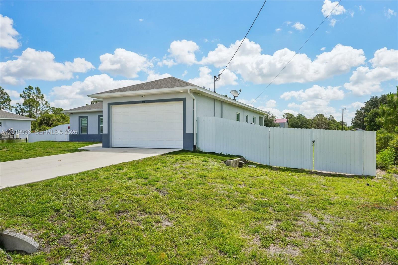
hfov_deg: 72.6
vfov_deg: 52.2
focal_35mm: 24
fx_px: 271
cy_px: 132
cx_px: 199
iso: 400
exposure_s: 1/1600
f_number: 8
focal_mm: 24.5
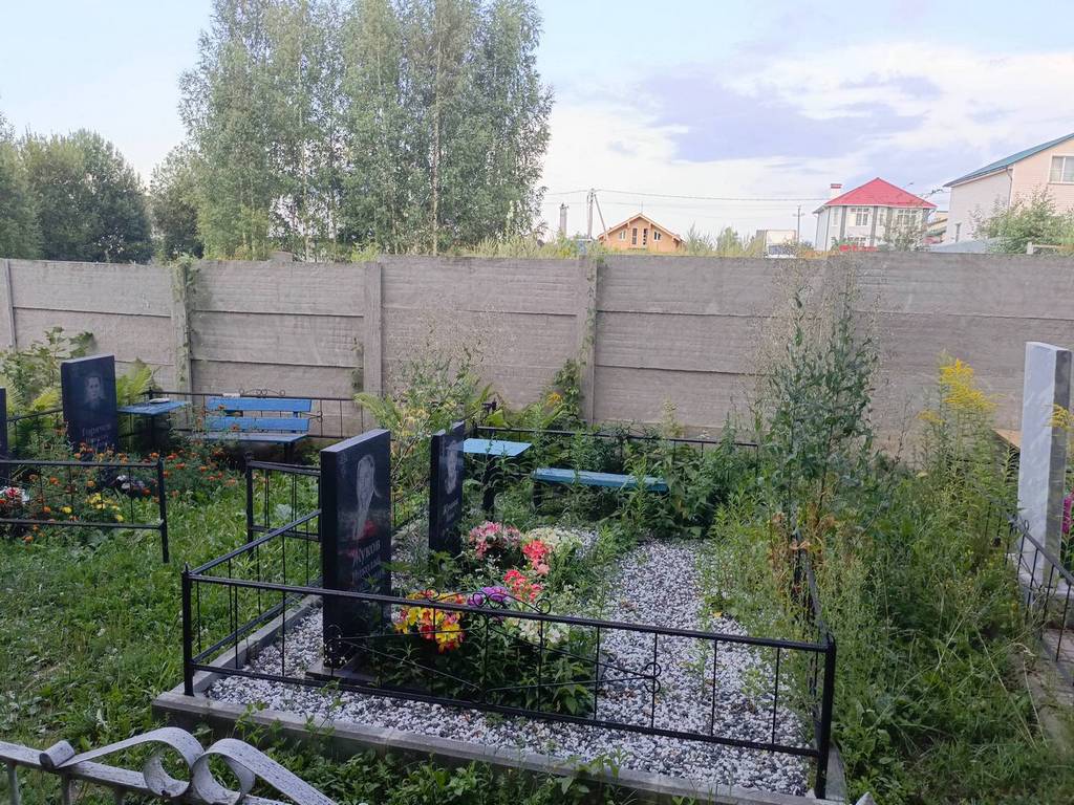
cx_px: 537
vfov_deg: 54.9
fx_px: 776
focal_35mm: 25
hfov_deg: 69.4
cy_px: 402
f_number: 1.69
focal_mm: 4.76
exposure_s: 1/100
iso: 142
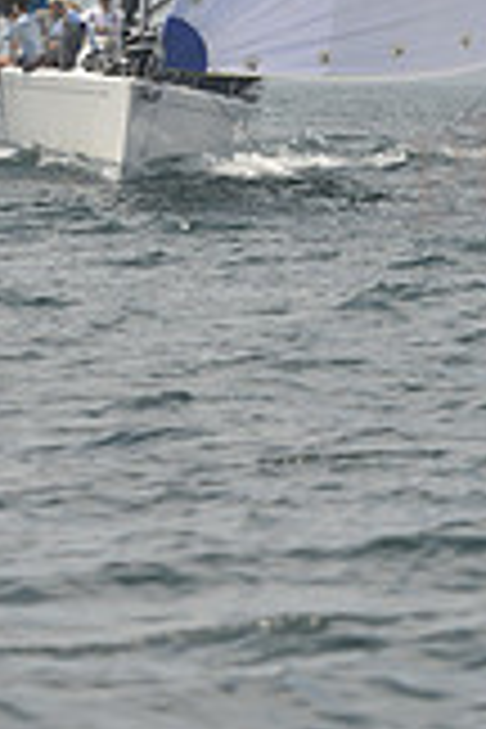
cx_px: 173
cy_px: -518
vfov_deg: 2.6
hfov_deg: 1.7
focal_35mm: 786
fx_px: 15915
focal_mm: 220
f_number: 10
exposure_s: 1/800
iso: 280
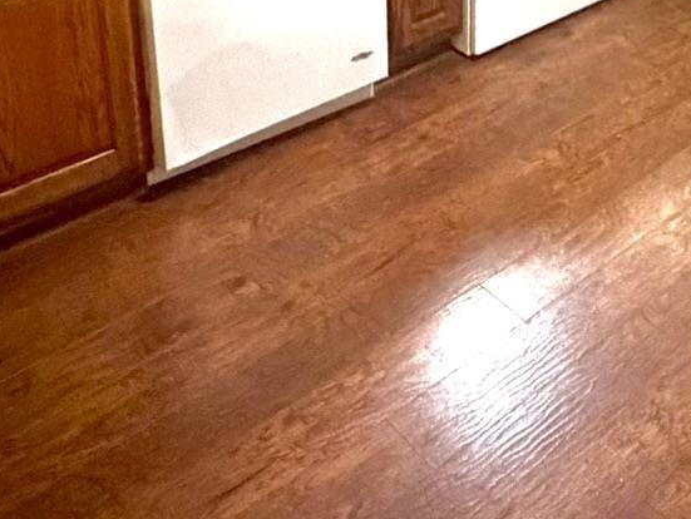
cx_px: 479
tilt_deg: -16.3
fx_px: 1039
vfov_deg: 23.9
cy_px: -193
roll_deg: +0.5
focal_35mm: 52
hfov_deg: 36.3
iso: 1250
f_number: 2.2
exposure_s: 1/60
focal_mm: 2.22
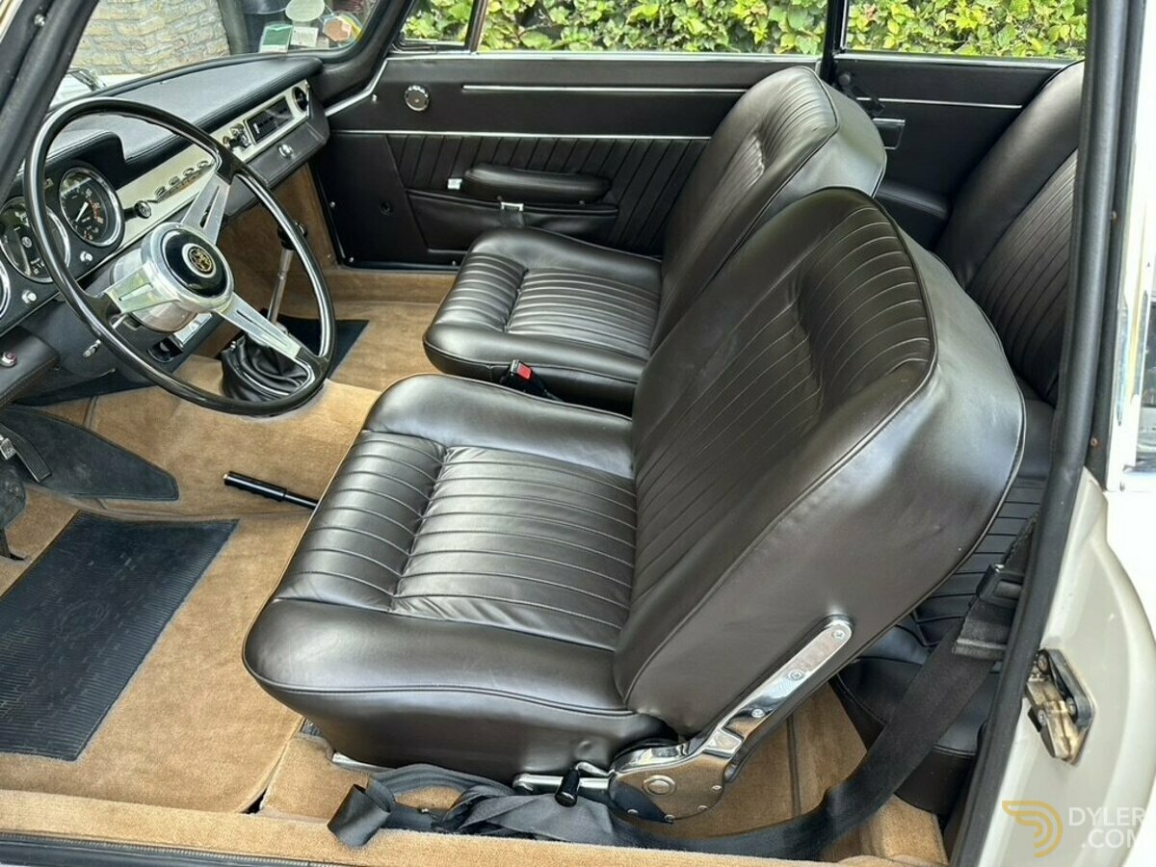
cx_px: 578
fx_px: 801
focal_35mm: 24
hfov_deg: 71.6
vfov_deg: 56.8
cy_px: 434
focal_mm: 6.86
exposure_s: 1/121
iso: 125
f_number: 1.78
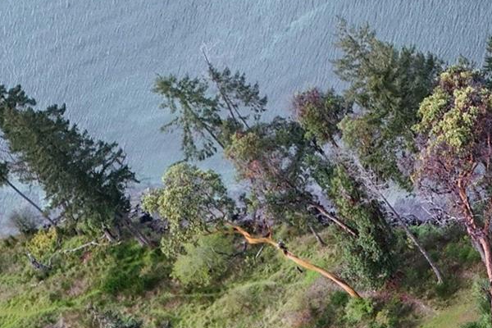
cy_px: 335
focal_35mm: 80
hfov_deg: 23.9
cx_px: 525
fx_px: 1093
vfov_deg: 16.7
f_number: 1.8
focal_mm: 20
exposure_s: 1/3200
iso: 100
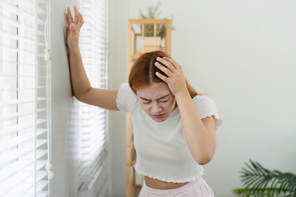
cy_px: 98
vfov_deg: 23.4
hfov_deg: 34.5
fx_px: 477
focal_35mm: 58
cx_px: 148
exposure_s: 1/250
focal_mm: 58
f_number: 2.8
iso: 400
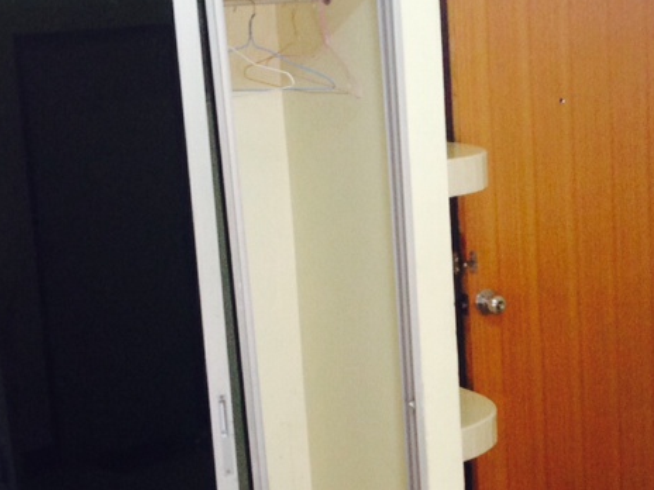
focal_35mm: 91
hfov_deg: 21.4
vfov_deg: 16.1
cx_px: 492
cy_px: 400
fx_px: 1719
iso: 125
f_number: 2.4
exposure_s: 1/20
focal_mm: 4.12
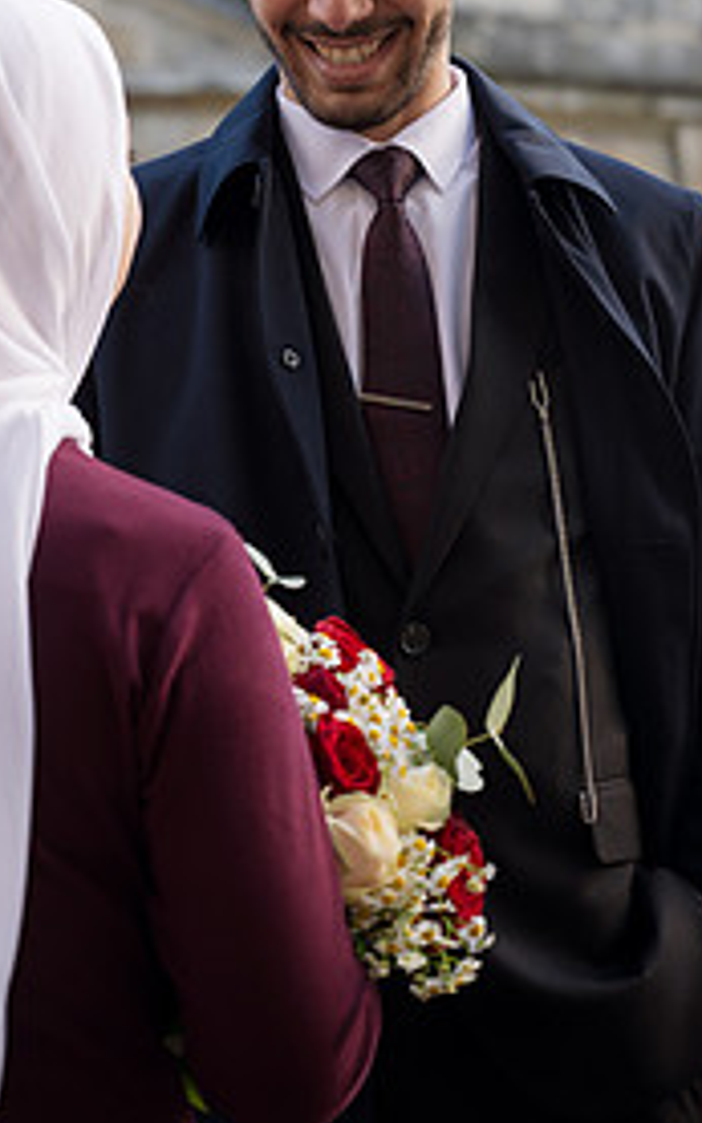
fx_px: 3553
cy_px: 251
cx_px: 162
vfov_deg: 17.8
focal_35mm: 116
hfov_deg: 11.3
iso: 100
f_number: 4
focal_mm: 70
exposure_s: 1/125
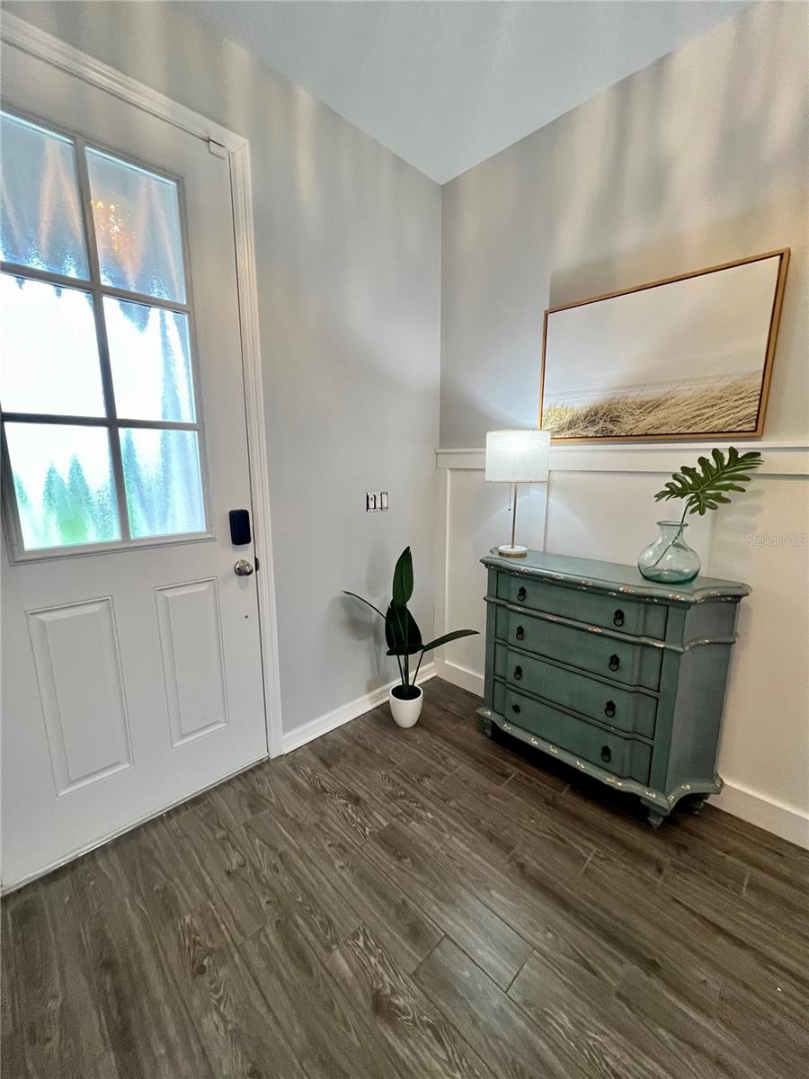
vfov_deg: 106.2
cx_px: 404
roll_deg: +0.9
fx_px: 405
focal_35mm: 13
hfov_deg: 89.9
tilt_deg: -10.5
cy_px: 540
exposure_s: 1/120
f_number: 1.8
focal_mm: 1.57
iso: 250
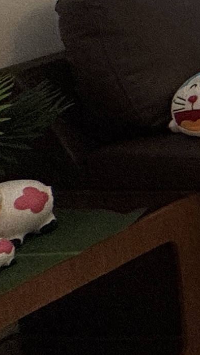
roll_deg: +1.9
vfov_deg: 21.3
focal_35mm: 88
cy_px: -140
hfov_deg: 6.5
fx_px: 830
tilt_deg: -4.1
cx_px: 987
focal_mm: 2.22
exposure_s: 1/100
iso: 40
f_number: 2.2
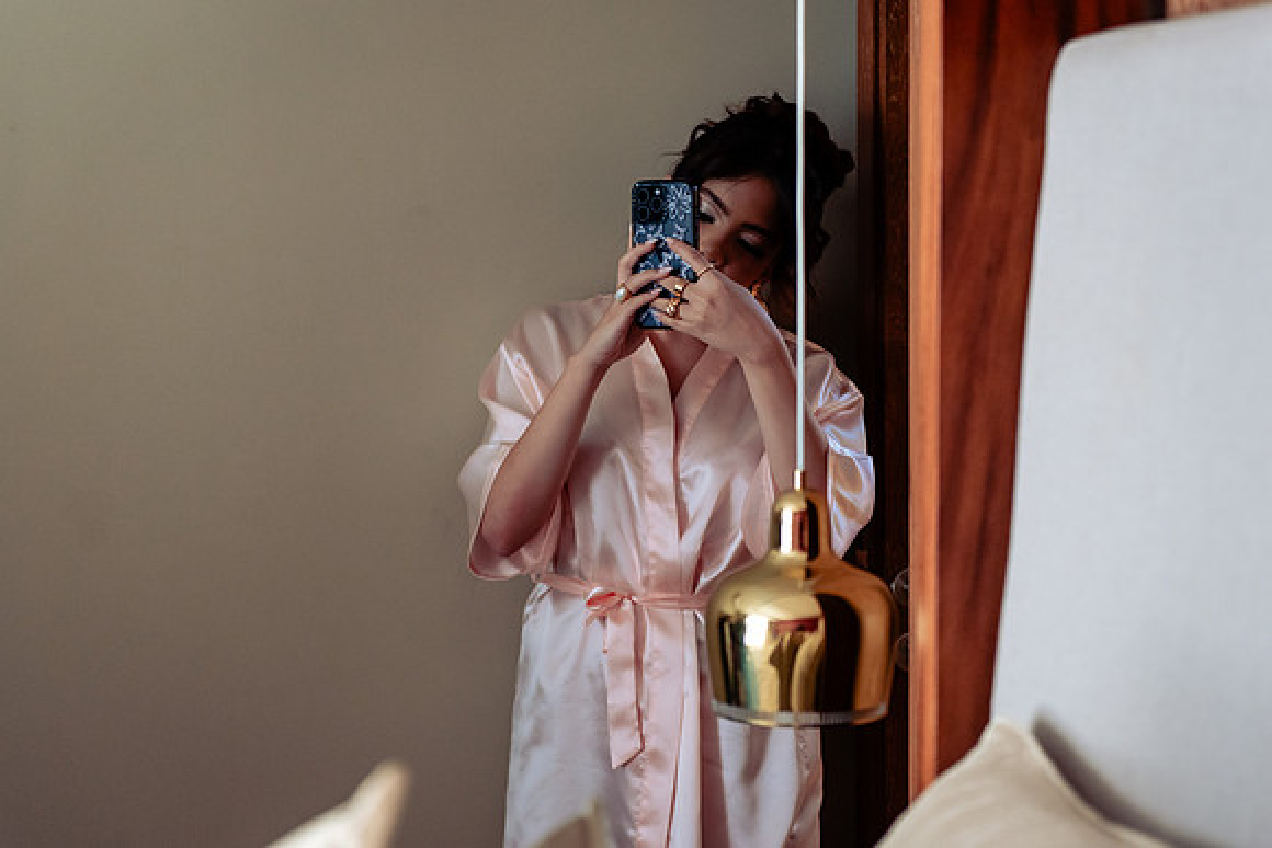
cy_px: 402
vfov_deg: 18.0
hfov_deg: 26.7
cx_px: 637
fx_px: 2685
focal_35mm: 76
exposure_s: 1/125
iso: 1250
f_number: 2.8
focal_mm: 70
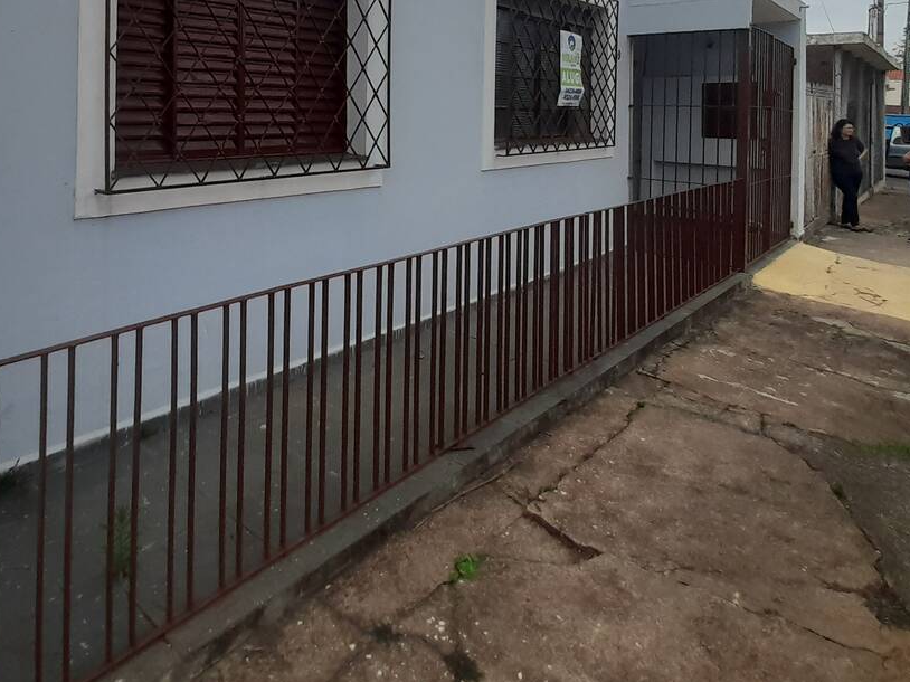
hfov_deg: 72.3
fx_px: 604
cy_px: 84
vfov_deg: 52.6
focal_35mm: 23
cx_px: 324
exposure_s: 1/120
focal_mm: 1.42
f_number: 2.2
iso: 50
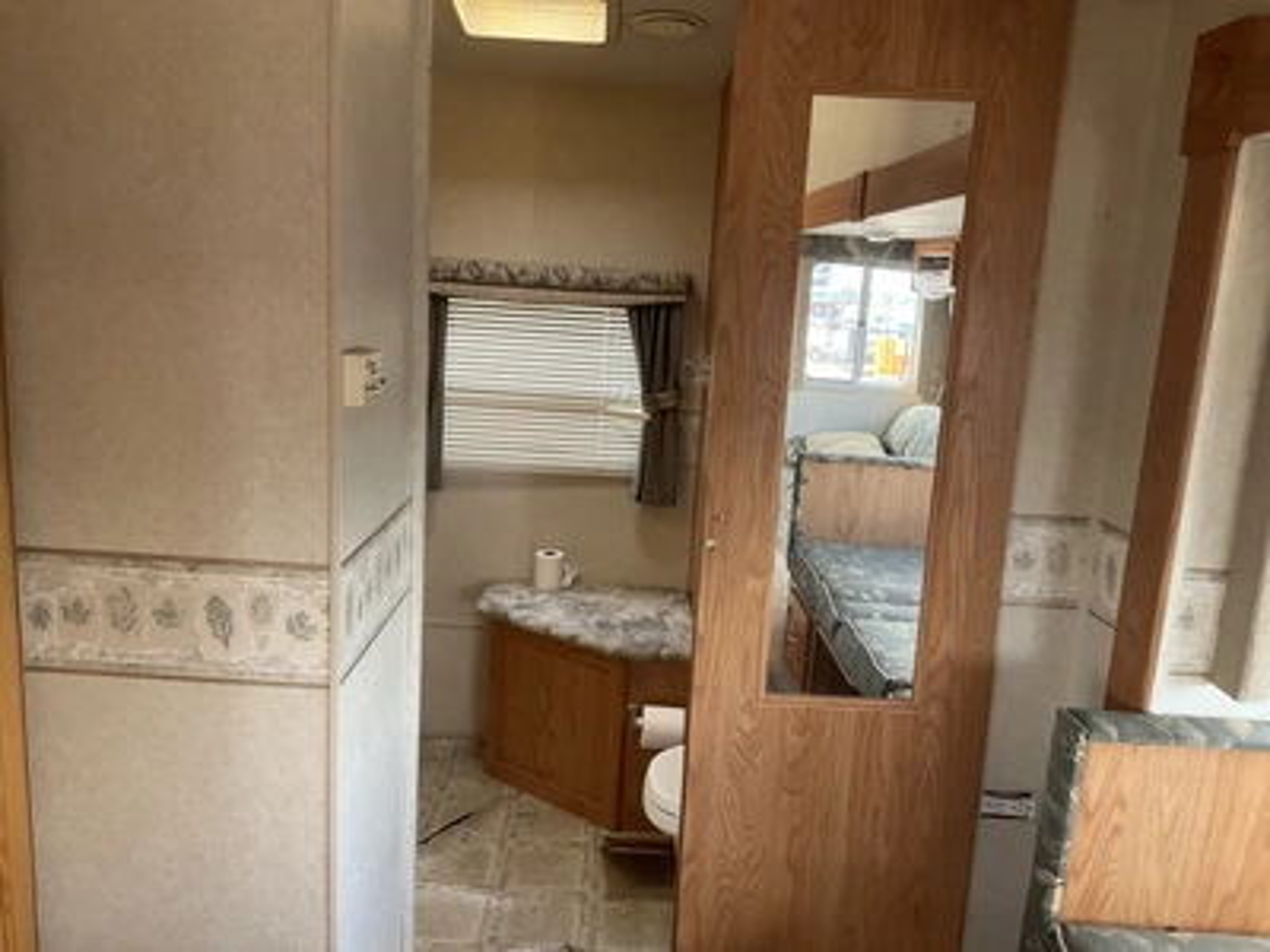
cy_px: 476
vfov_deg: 48.2
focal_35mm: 29
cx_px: 635
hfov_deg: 61.7
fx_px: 1064
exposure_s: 1/112
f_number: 1.8
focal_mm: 3
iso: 64
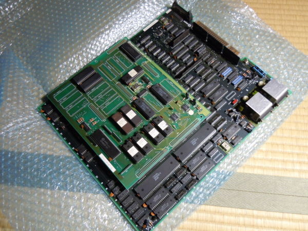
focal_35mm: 30
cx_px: 154
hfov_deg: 60.0
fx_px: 267
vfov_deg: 46.8
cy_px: 116
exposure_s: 1/5
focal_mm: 5.4
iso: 400
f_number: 3.5
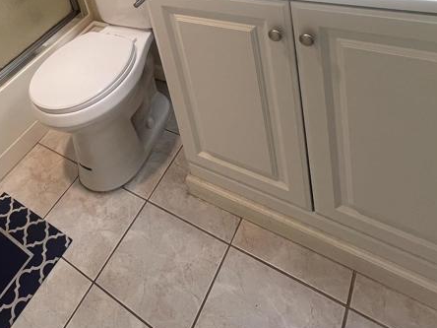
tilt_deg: -20.9
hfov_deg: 55.8
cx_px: 89
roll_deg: +17.6
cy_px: -37
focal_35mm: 30
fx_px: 379
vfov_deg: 38.3
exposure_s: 1/120
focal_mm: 1.57
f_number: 1.8
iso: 50
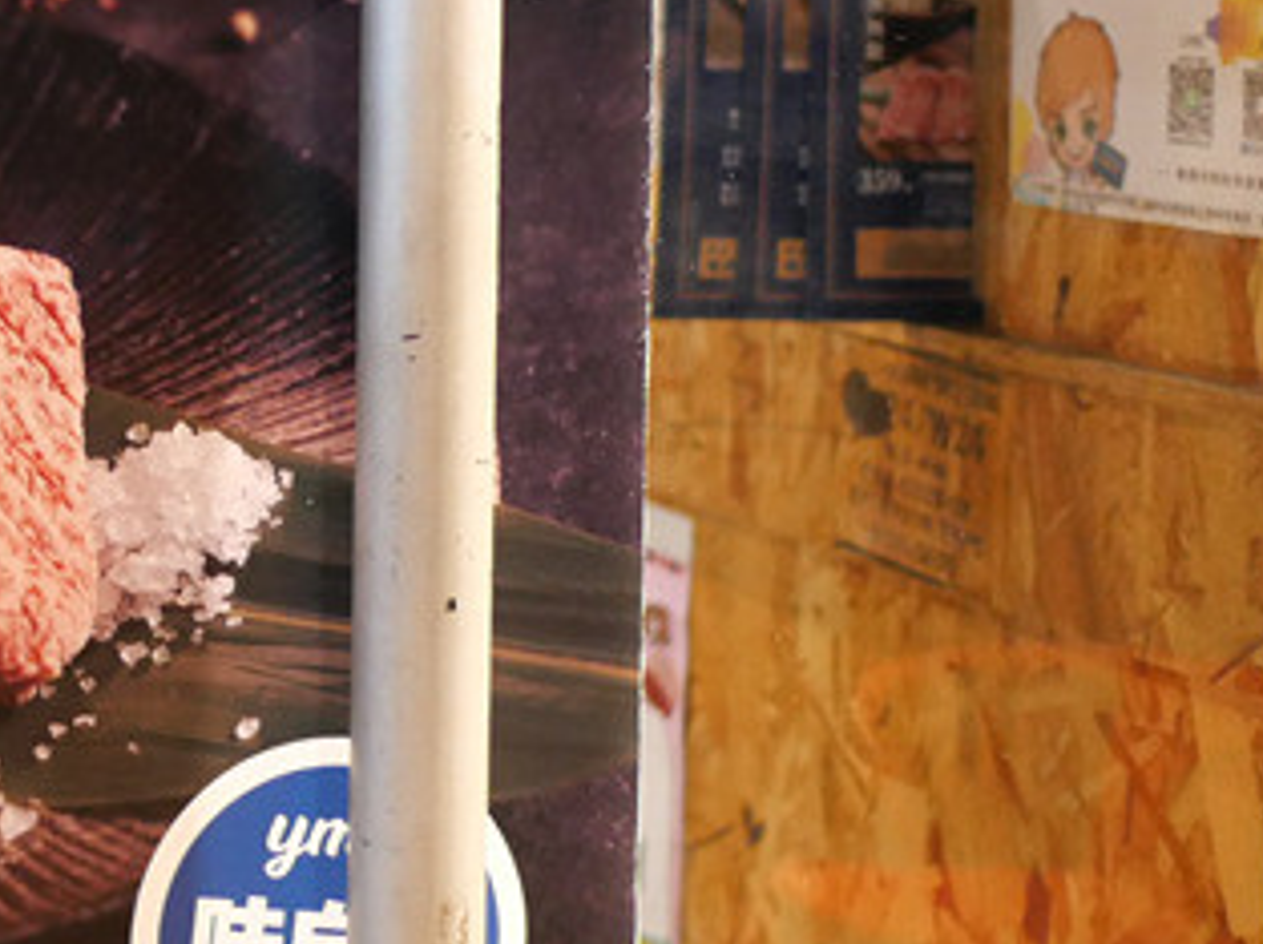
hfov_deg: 18.3
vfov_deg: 15.0
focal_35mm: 96
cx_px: -601
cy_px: -56
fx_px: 3499
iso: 1000
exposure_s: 1/60
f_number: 1.7
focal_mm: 15
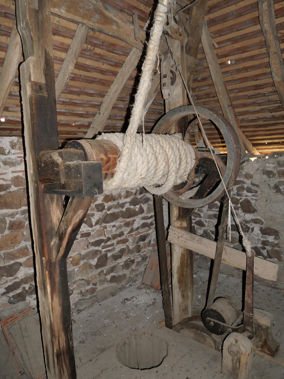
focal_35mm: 24
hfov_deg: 56.8
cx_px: 142
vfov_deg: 71.6
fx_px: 263
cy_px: 190
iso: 800
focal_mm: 12
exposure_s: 1/8
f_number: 3.5
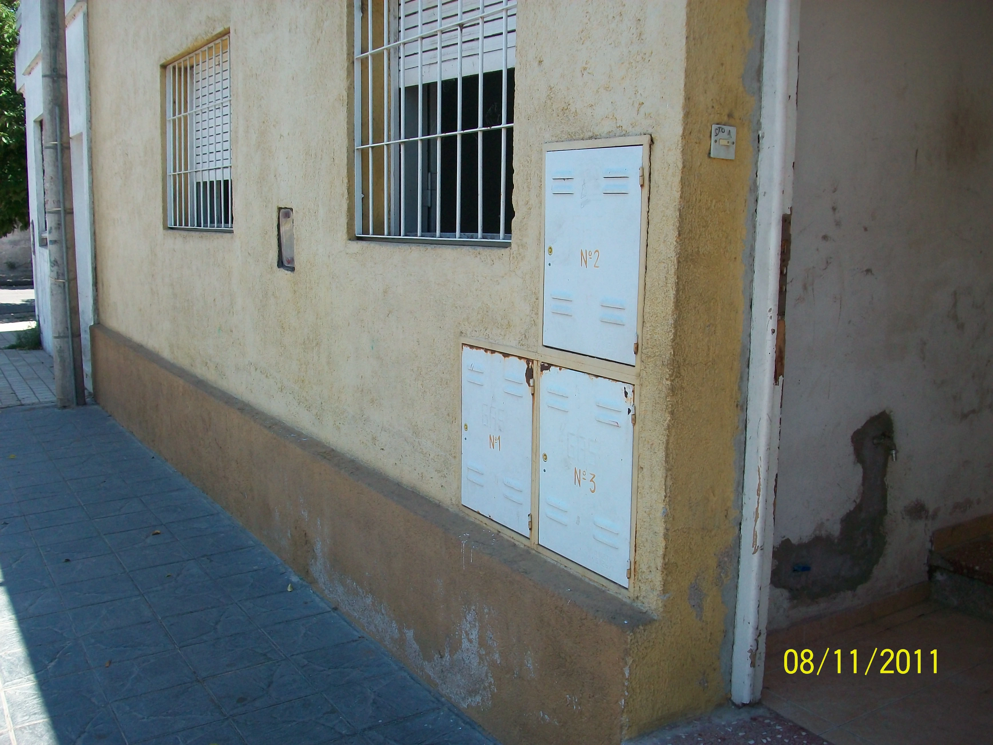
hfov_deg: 54.0
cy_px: 372
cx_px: 496
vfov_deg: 41.8
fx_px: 975
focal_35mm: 34
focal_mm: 5.7
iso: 80
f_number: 2.8
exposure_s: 1/500
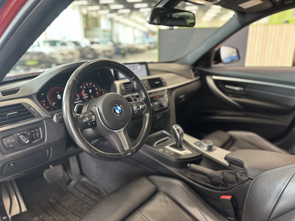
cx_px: 148
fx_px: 205
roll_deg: +1.5
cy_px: 110
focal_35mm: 24
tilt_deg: -17.1
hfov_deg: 71.6
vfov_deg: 56.8
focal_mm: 6.86
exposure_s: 1/51
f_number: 1.78
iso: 200
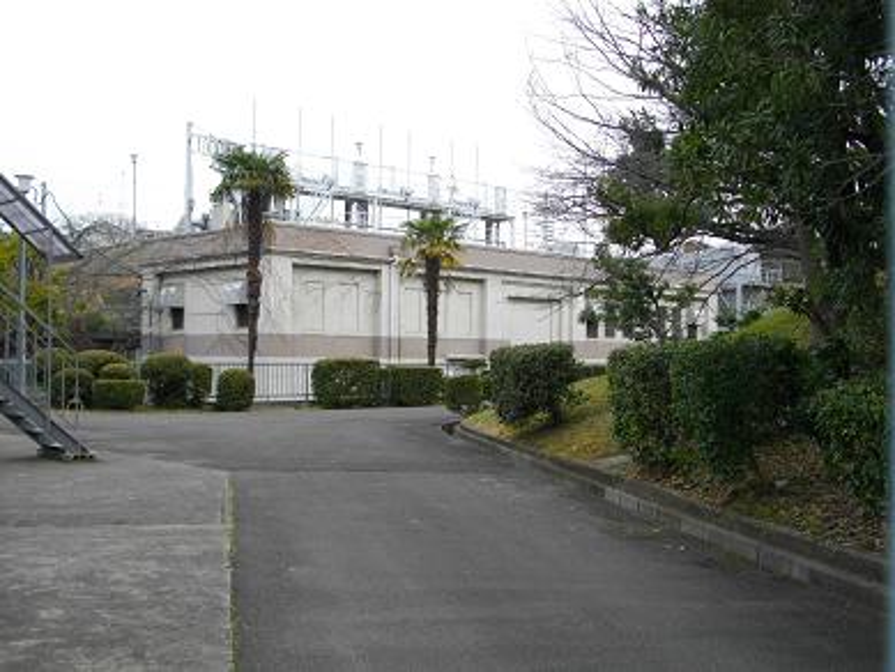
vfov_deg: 36.0
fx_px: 1035
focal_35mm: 40
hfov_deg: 46.8
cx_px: 448
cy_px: 336
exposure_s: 1/320
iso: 100
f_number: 3.2
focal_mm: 7.1
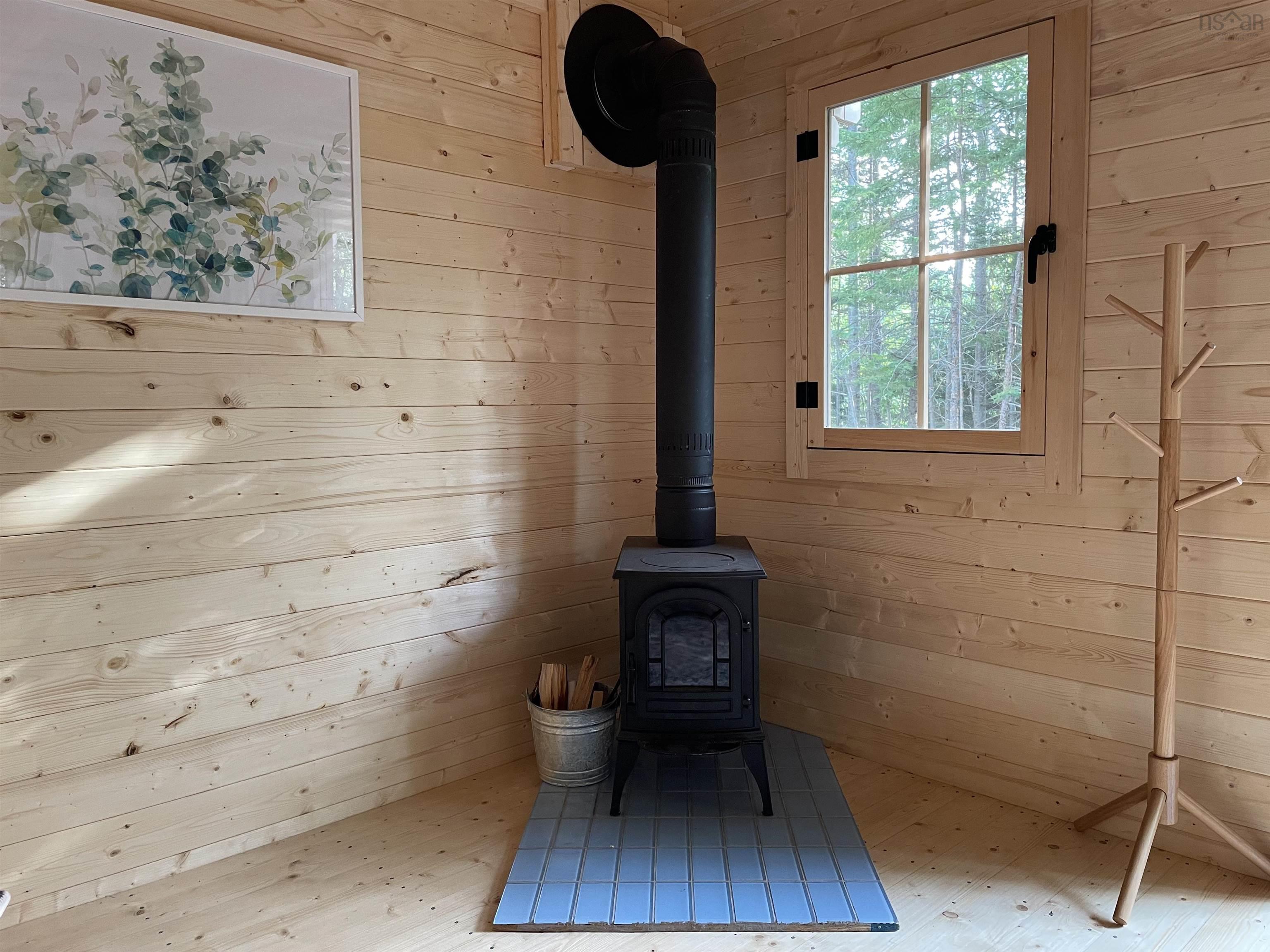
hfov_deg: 67.3
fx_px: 954
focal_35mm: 26
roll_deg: +0.5
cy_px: 476
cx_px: 635
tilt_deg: -3.7
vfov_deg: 53.1
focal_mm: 4.2
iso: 125
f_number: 1.6
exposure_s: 1/60
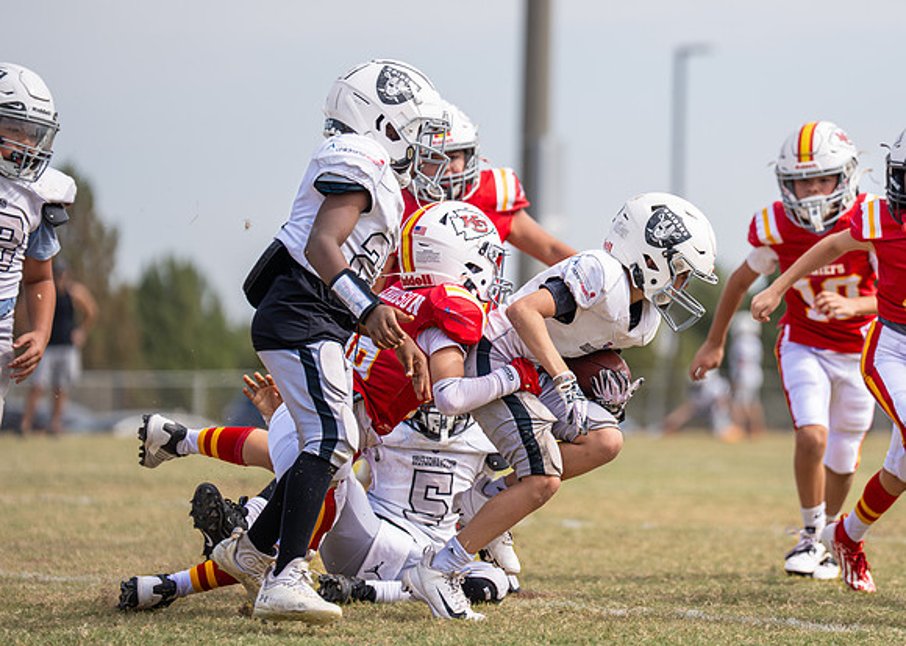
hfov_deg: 9.2
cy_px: 264
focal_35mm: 218
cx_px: 595
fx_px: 5604
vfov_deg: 6.6
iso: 160
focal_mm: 168
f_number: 2.8
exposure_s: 1/3200
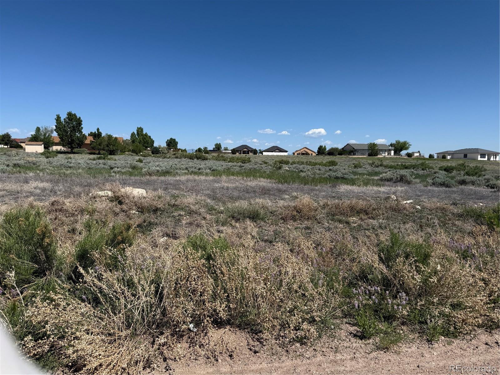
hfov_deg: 71.6
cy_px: 188
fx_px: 347
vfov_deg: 56.8
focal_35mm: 24
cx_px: 250
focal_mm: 6.76
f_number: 1.78
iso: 80
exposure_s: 1/7353
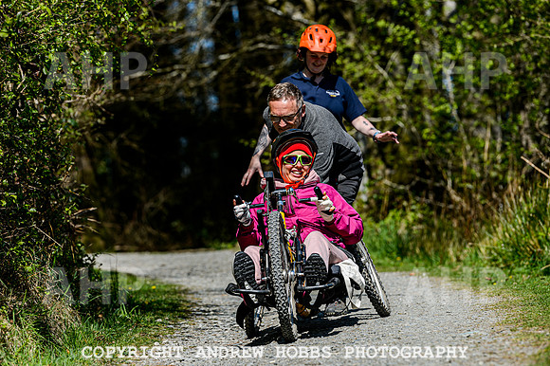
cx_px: 275
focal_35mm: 200
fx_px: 3054
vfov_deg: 6.9
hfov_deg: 10.3
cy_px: 183
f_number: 5
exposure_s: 1/640
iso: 125
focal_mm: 200
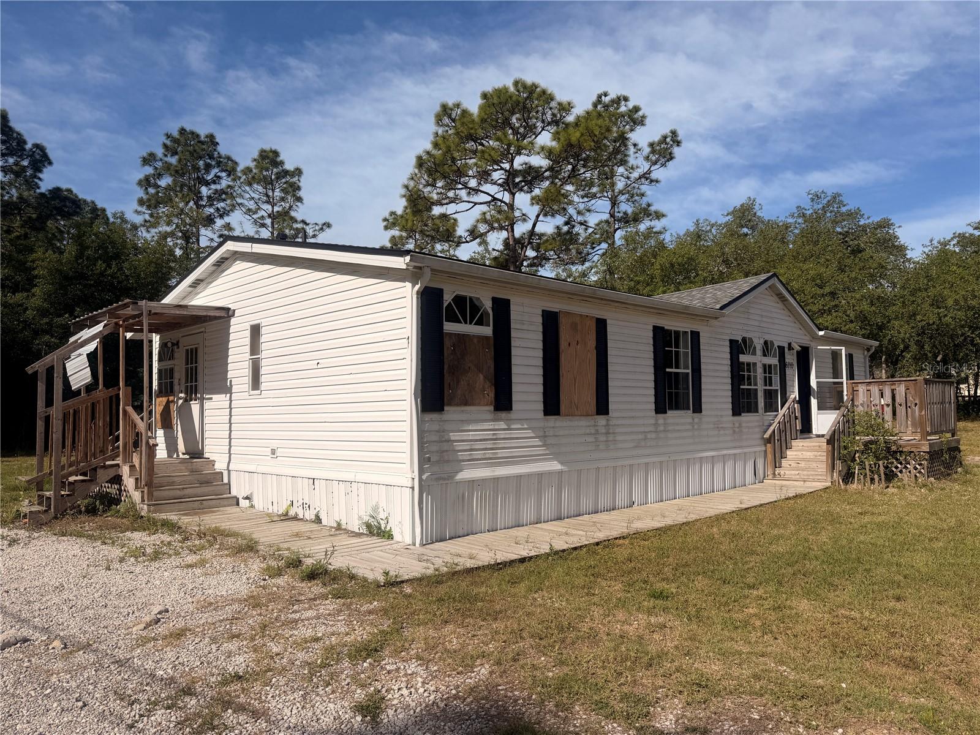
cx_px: 490
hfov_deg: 71.6
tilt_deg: +4.7
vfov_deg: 56.8
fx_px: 679
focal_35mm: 24
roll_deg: +1.0
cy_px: 368
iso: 80
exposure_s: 1/9091
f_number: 1.78
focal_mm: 6.76
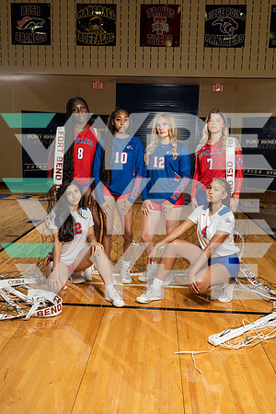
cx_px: 138
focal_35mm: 36
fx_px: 414
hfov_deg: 36.9
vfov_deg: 53.1
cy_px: 207
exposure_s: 1/250
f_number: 5.6
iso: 500
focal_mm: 36
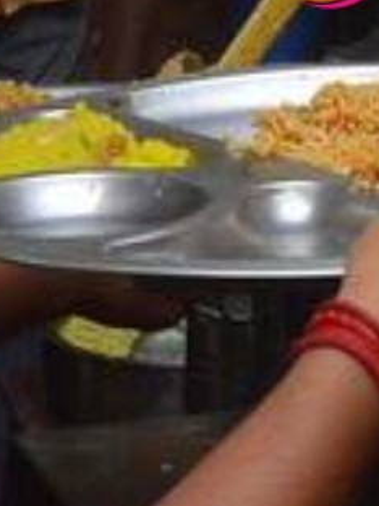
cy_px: -381
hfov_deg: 7.7
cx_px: 621
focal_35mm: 188
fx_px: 2744
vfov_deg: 10.0
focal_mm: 18
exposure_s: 1/125
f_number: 7.1
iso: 1600
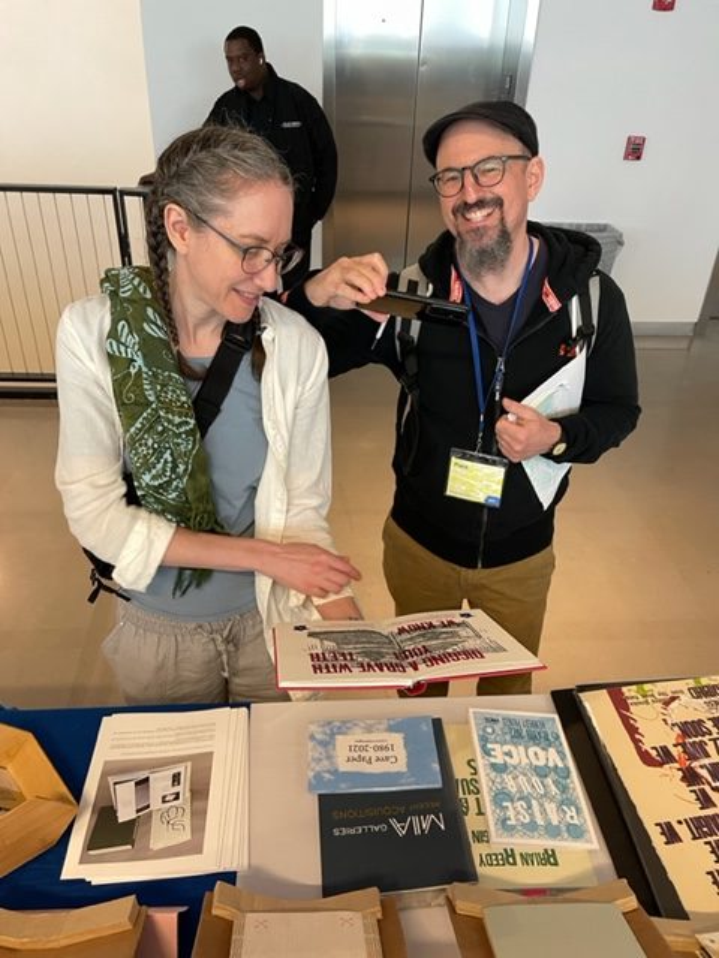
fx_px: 720
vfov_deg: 67.3
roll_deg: -3.0
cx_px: 360
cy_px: 479
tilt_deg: -30.1
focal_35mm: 26
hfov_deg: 53.1
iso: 320
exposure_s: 1/60
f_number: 1.6
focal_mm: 5.1
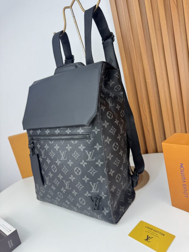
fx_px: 175
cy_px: 126
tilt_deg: -12.0
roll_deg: +13.9
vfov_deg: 71.6
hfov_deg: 56.8
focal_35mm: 24
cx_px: 94
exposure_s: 1/120
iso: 64
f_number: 1.78
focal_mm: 6.76
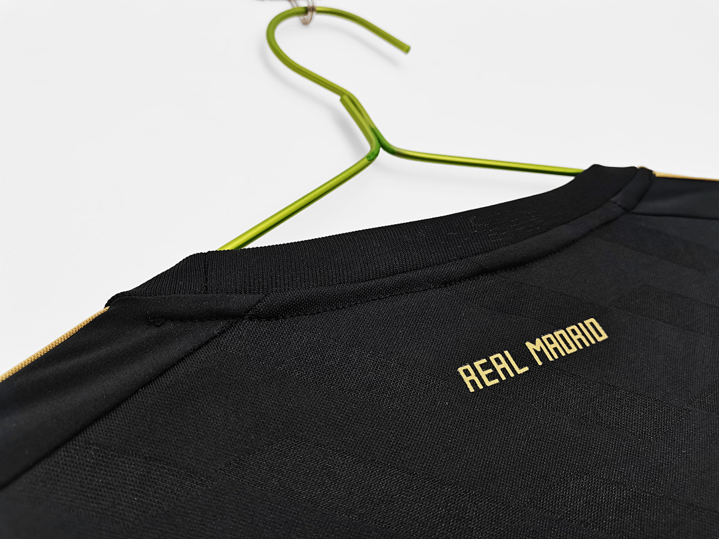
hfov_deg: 67.3
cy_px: 270
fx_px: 540
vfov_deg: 53.1
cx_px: 360
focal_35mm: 26
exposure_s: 1/100
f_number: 1.8
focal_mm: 5.58
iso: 320
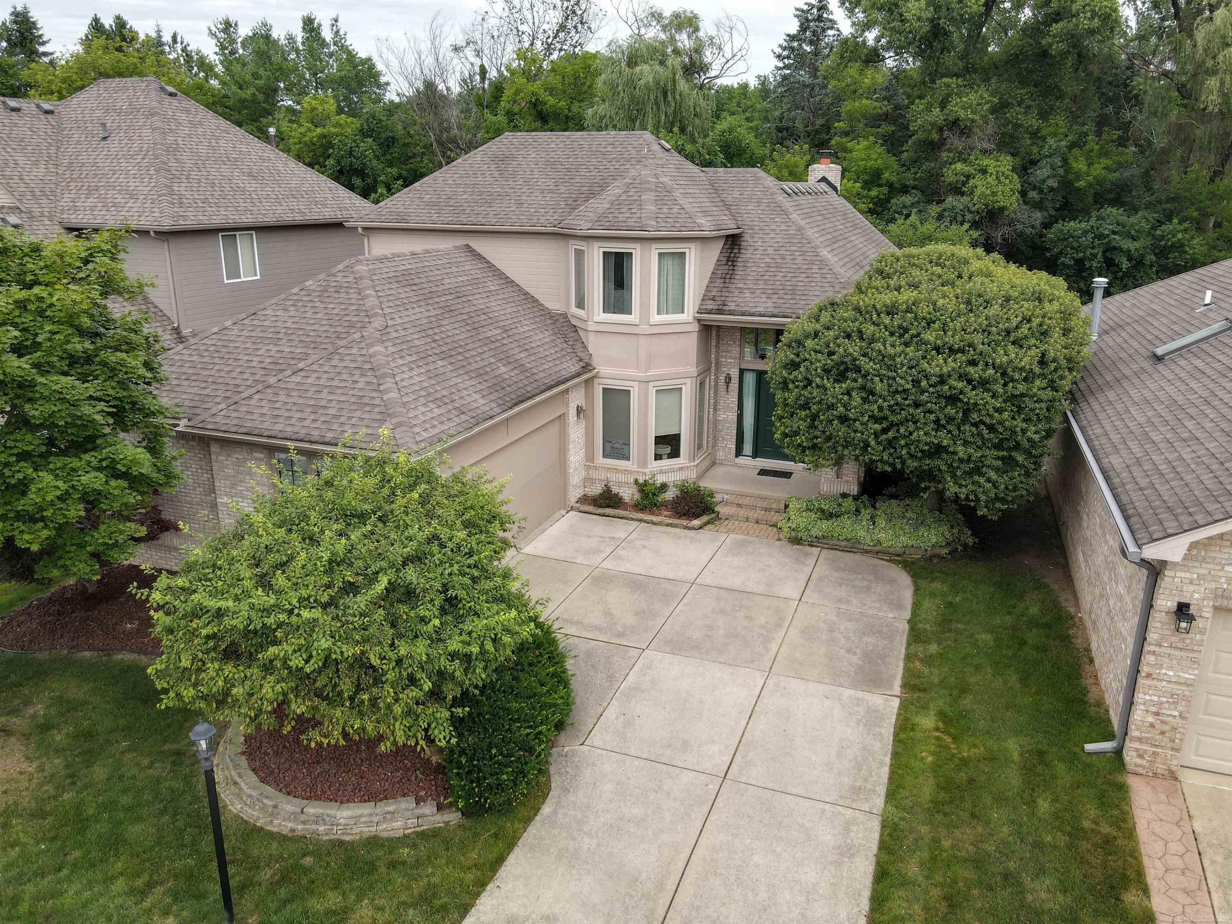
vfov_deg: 56.8
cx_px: 616
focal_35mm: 24
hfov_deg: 71.6
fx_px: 854
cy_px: 462
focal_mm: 4.5
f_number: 2.8
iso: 100
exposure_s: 1/20
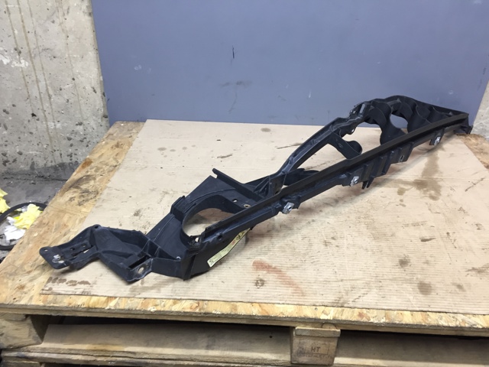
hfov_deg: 61.7
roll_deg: -1.8
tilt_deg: -29.8
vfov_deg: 48.2
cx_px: 244
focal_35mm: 29
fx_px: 410
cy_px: 184
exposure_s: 1/33
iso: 80
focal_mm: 4.15
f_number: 2.2
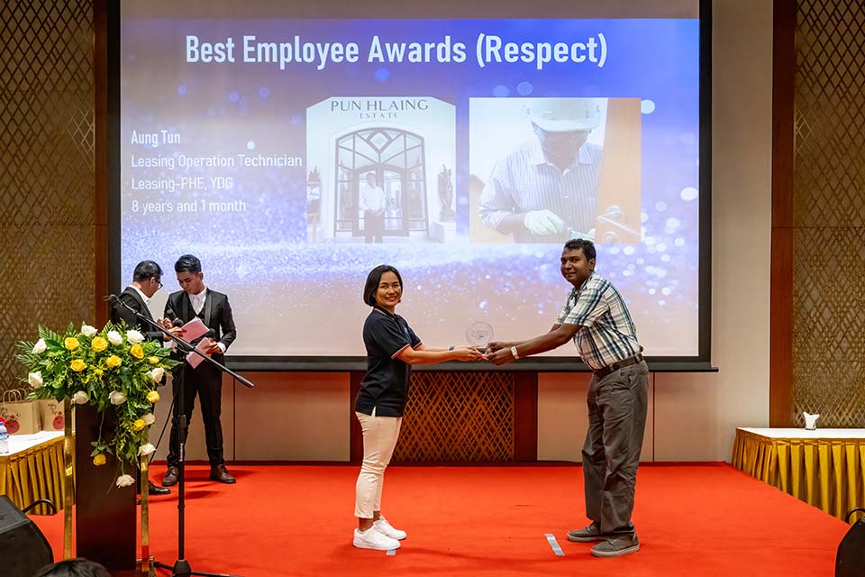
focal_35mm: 30
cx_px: 432
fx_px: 709
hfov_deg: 62.8
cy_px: 288
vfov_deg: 44.3
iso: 3600
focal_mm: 29.5
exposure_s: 1/200
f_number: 5.6
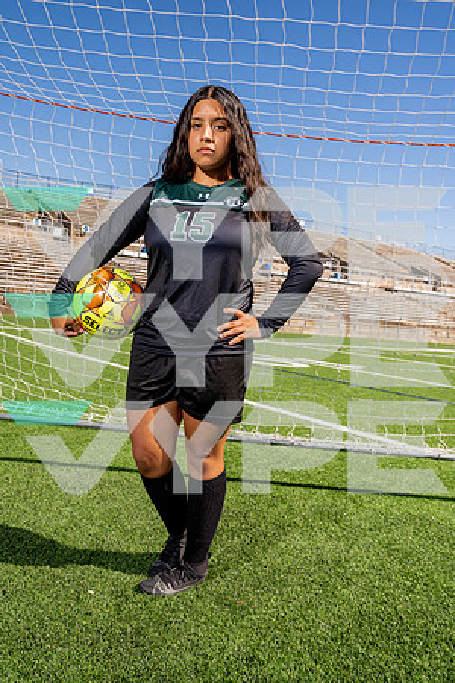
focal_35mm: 34
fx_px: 645
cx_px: 228
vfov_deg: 55.8
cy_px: 342
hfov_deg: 38.9
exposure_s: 1/250
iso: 100
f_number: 8
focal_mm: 34
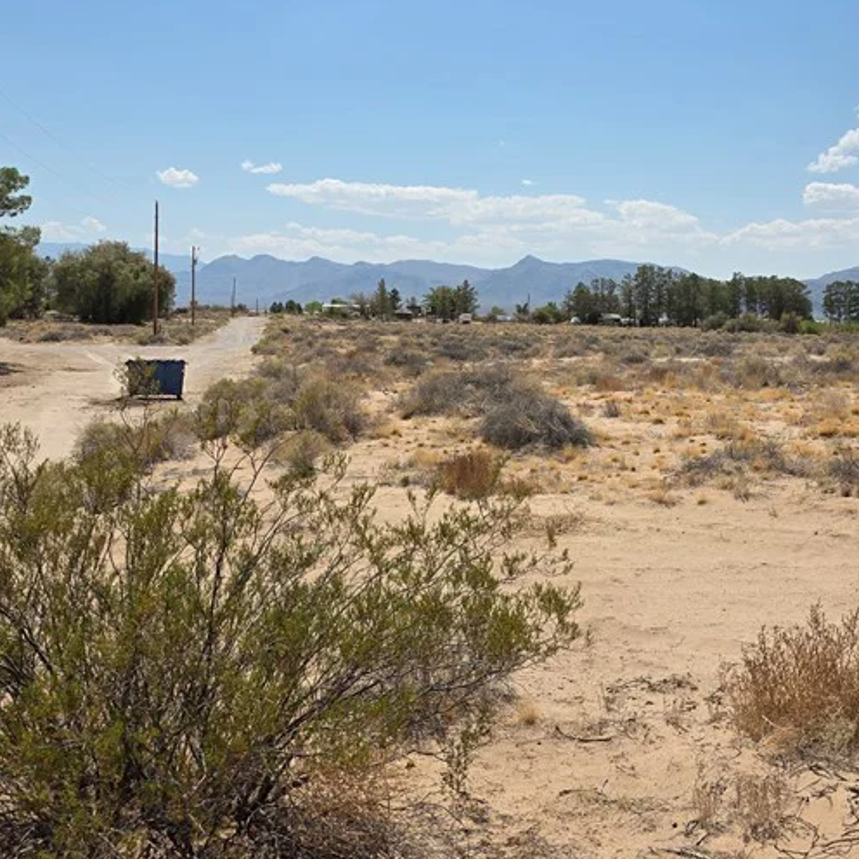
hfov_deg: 39.9
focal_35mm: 42
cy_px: 329
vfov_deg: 39.8
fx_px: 1179
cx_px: 506
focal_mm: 6.3
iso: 50
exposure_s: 1/7944
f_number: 1.7
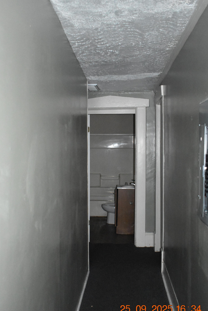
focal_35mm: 41
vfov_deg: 47.8
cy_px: 164
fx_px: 352
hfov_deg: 32.9
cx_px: 94
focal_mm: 23
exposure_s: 1/60
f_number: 3.8
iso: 6400
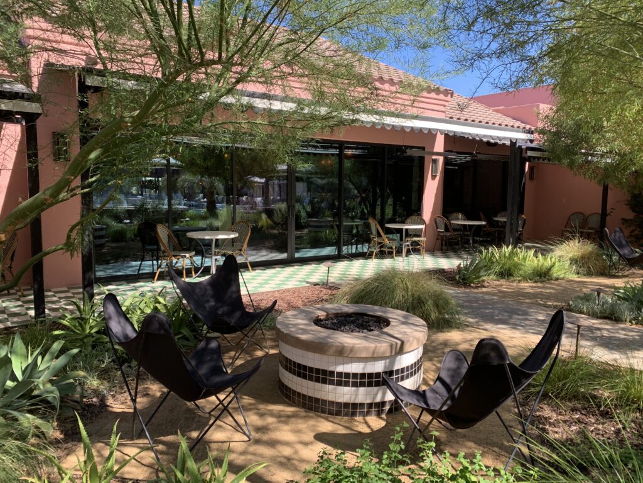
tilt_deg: -5.4
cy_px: 242
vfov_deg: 53.1
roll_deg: -0.9
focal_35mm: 26
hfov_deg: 67.3
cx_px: 322
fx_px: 483
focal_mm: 4.25
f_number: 1.8
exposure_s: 1/455
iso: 25
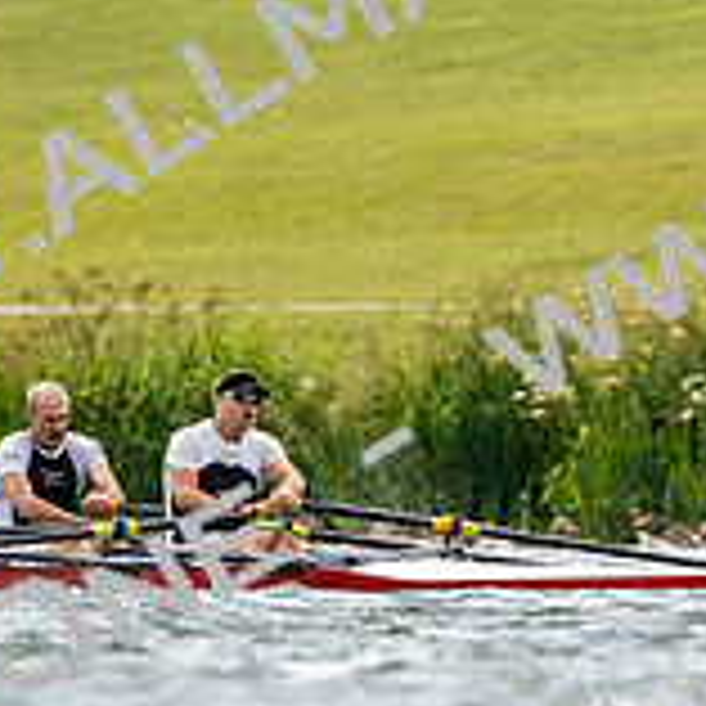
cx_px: 157
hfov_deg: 0.9
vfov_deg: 0.9
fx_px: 43542
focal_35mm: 1887
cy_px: 470
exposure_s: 1/2000
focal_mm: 600
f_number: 6.3
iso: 320
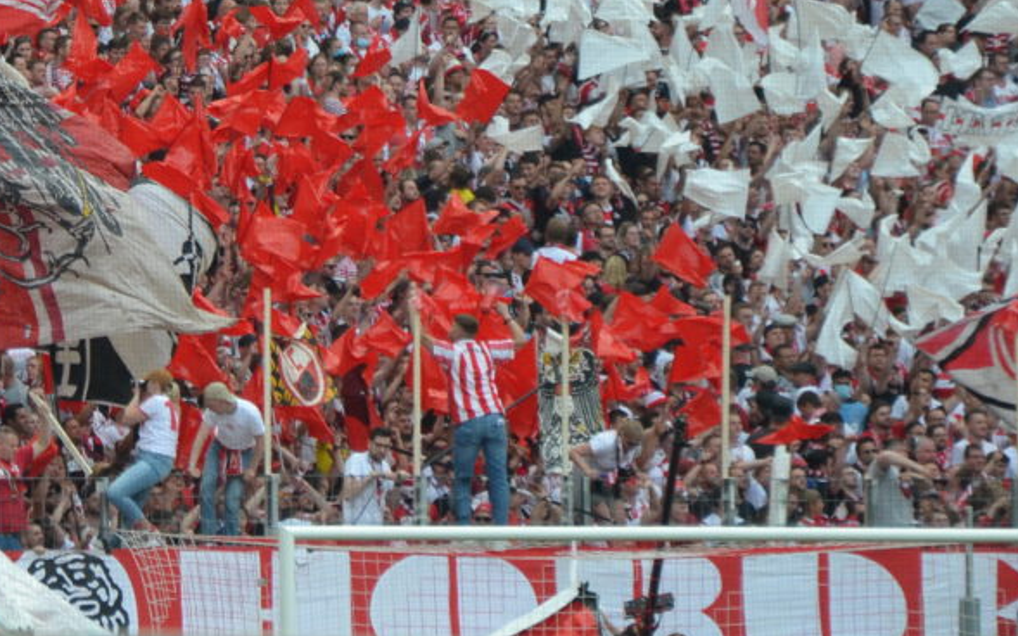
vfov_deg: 3.5
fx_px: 10347
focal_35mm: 373
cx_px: -22
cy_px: -169
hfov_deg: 5.6
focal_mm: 90
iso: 400
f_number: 5.6
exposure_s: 1/500
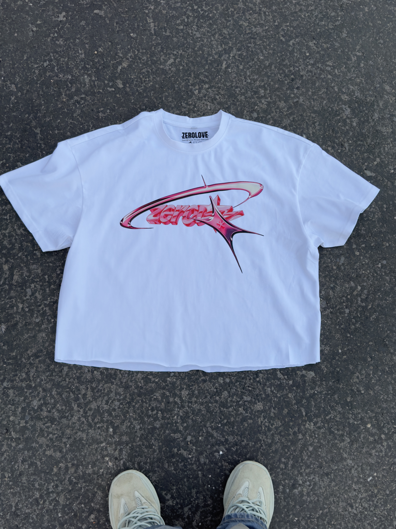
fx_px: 534
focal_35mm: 35
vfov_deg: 52.6
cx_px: 198
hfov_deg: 40.7
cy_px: 264
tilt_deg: -78.2
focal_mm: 6.76
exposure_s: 1/121
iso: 64
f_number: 1.78
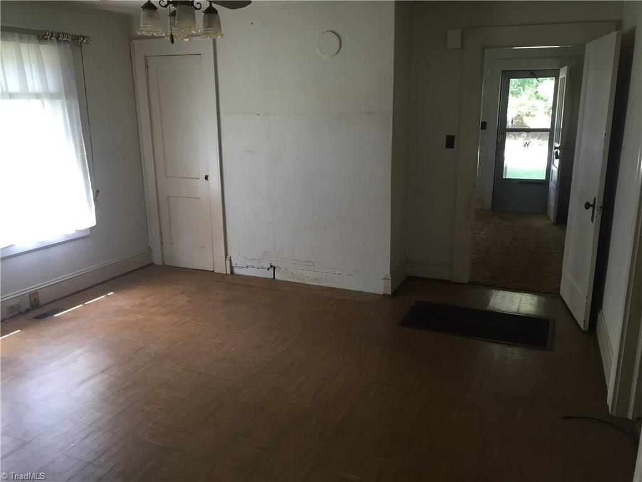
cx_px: 321
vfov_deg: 48.2
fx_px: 538
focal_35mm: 29
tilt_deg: -12.6
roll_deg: -1.1
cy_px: 241
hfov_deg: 61.7
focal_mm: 4.15
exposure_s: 1/30
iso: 40
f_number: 2.2
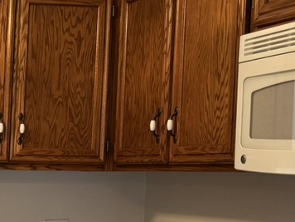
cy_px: 217
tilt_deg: -3.9
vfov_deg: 15.0
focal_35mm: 97
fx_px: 827
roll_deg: +0.0
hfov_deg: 17.6
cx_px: -177
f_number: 1.78
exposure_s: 1/60
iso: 200
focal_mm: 6.76
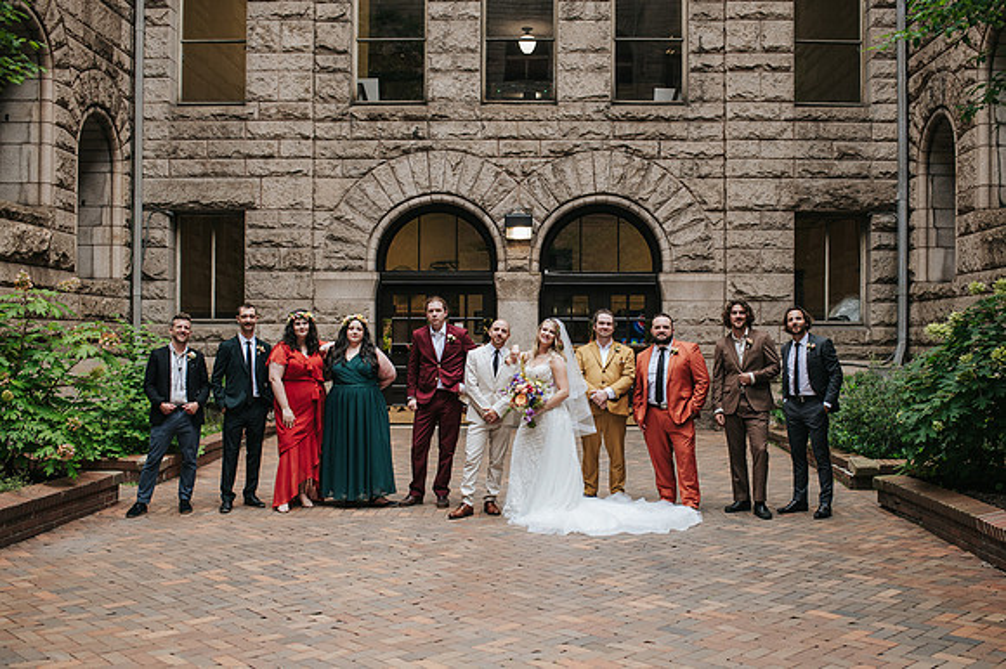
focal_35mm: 40
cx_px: 537
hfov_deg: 48.7
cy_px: 358
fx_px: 1110
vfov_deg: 33.5
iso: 800
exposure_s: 1/400
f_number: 3.2
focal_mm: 35
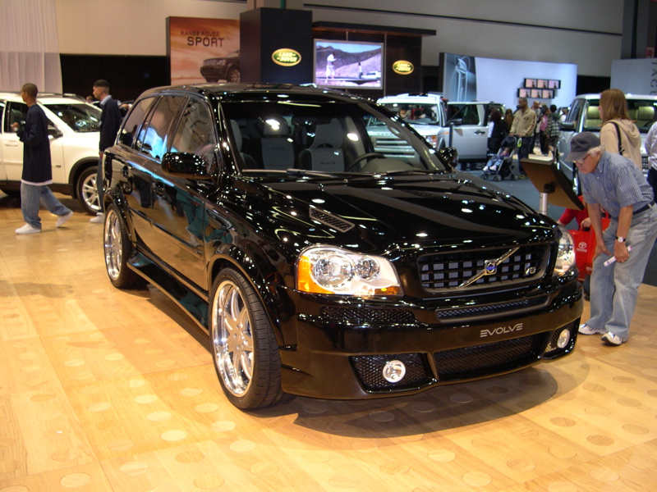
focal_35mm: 38
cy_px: 246
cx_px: 328
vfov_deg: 37.7
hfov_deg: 49.0
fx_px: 721
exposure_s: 1/30
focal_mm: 8
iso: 135
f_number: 2.8
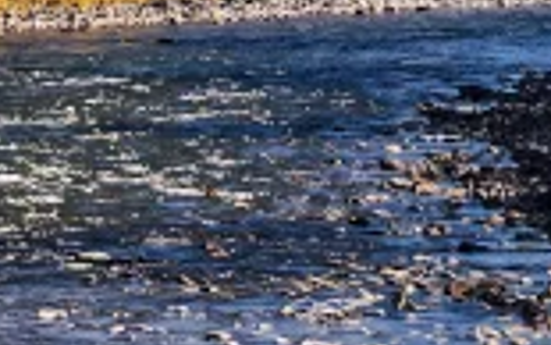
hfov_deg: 4.2
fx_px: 7586
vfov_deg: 2.6
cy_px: -439
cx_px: 320
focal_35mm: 505
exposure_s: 1/100
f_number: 5.6
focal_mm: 50
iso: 200
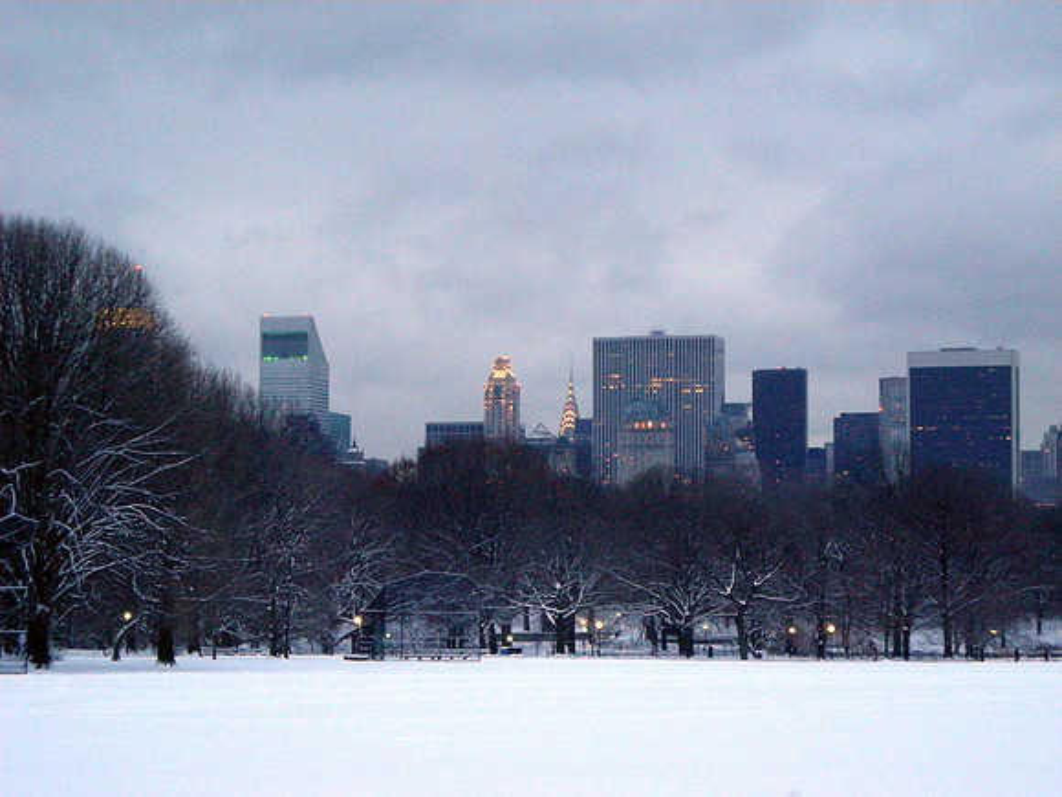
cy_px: 398
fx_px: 3221
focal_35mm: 105
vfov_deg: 14.1
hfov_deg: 18.7
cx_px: 531
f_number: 4.7
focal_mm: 17.1
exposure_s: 1/19
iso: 400
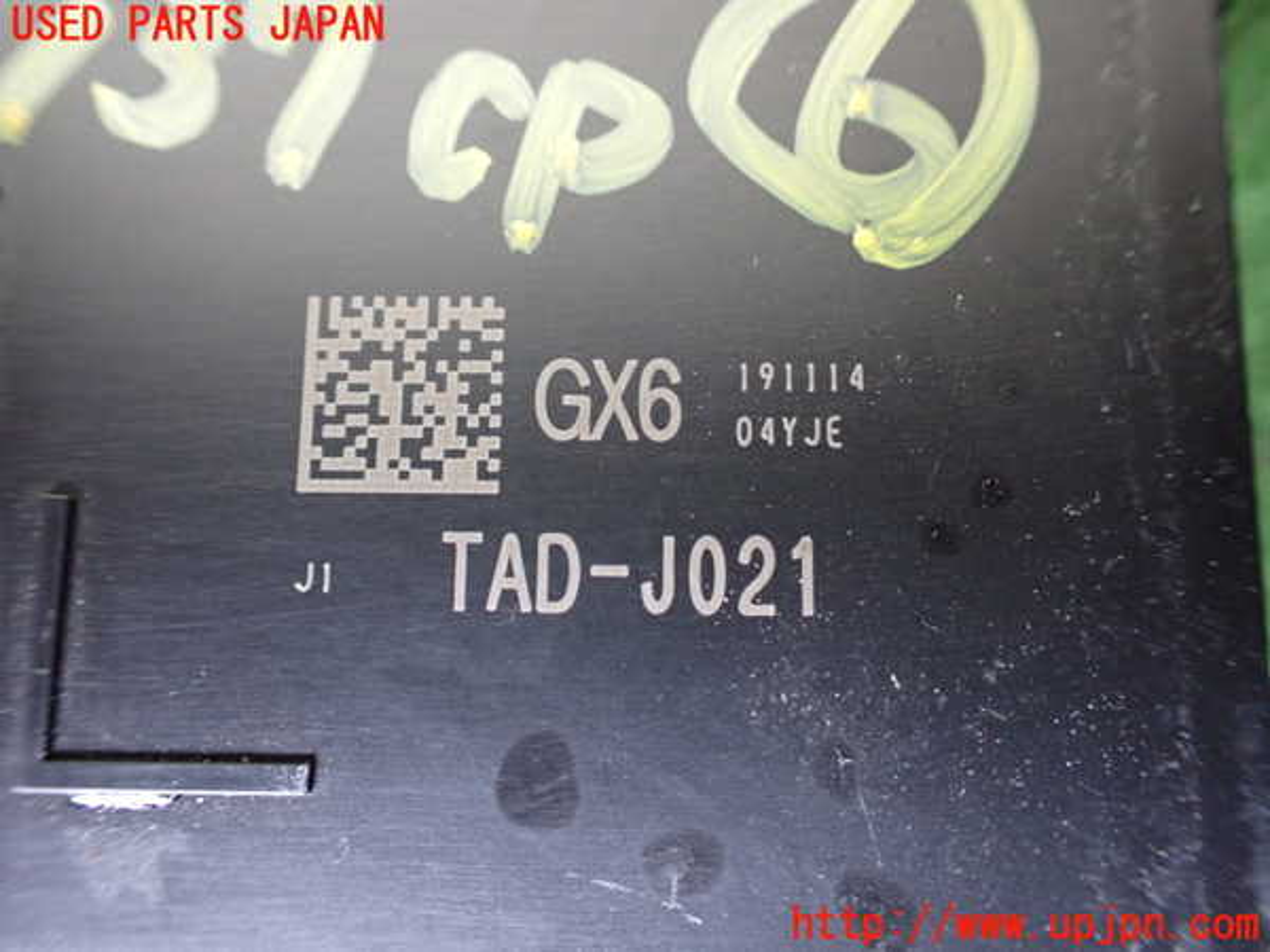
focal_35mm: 30
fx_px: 1101
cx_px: 635
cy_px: 476
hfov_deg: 60.0
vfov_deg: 46.8
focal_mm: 5.4
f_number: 2.3
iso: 800
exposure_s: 1/60
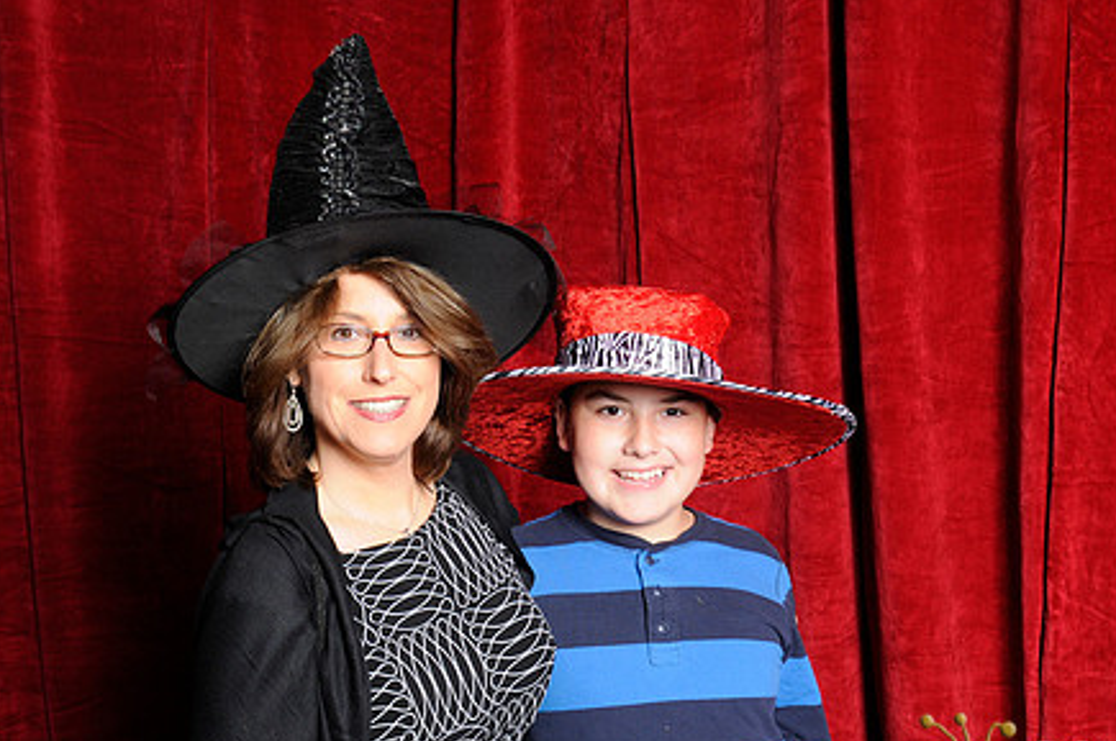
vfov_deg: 25.9
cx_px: 518
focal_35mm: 52
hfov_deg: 38.2
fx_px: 1610
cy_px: 386
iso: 400
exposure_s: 1/60
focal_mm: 26
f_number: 8
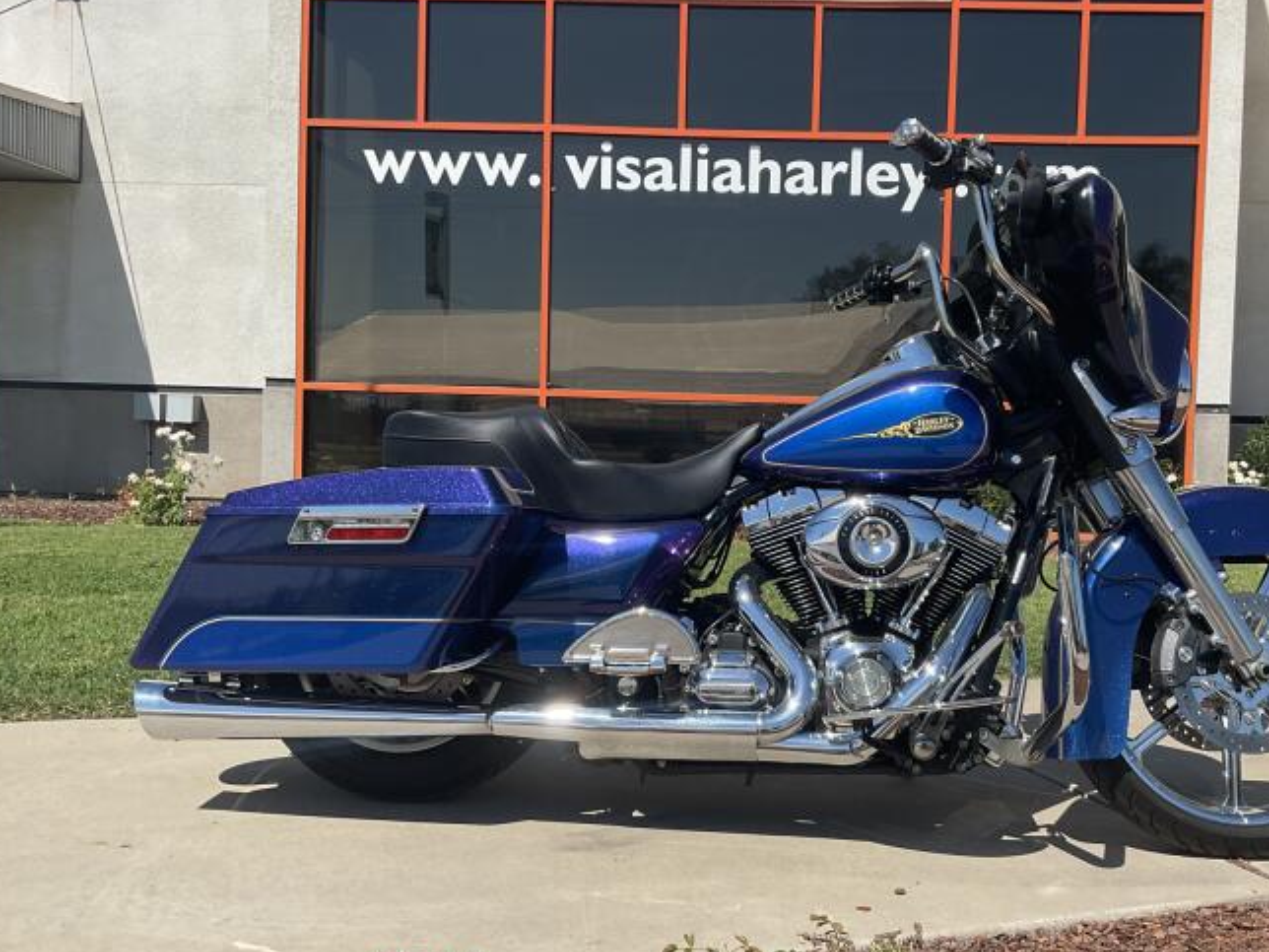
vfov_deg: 39.7
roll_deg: -2.0
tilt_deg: -2.7
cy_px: 485
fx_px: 1320
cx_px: 774
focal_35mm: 36
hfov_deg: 50.9
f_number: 1.8
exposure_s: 1/2227
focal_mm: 3
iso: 16
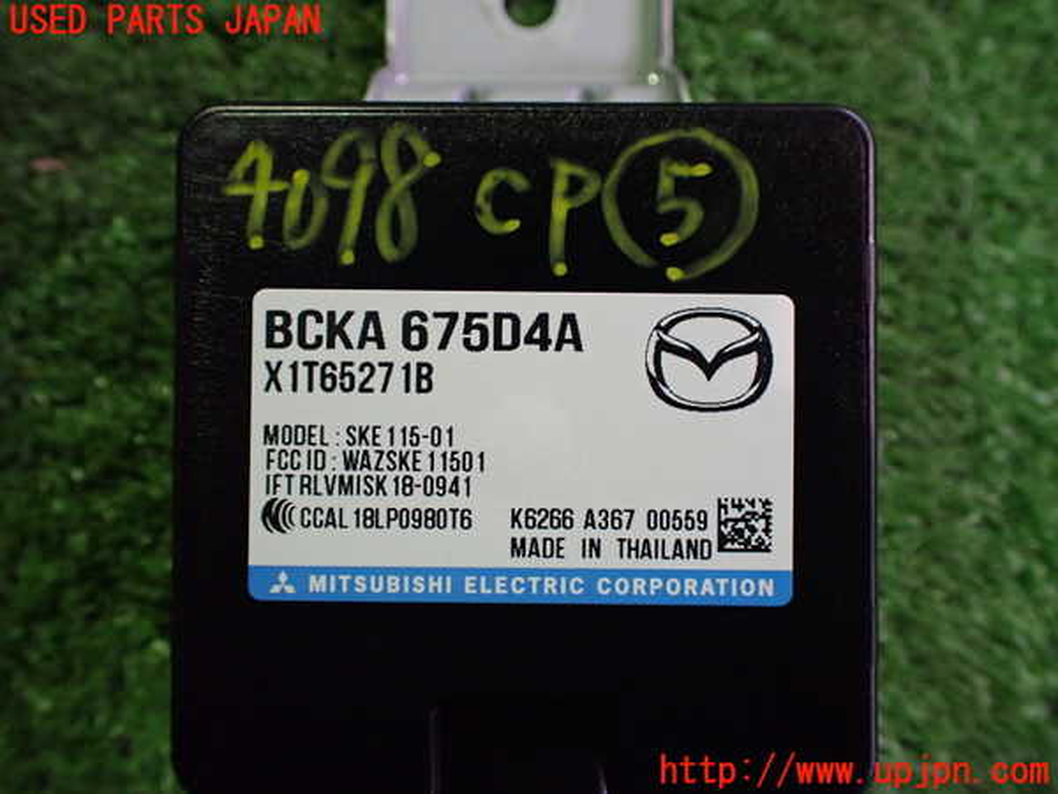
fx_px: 917
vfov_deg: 46.8
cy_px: 397
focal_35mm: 30
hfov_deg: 60.0
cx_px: 529
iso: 800
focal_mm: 5.4
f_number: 2.3
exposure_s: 1/100
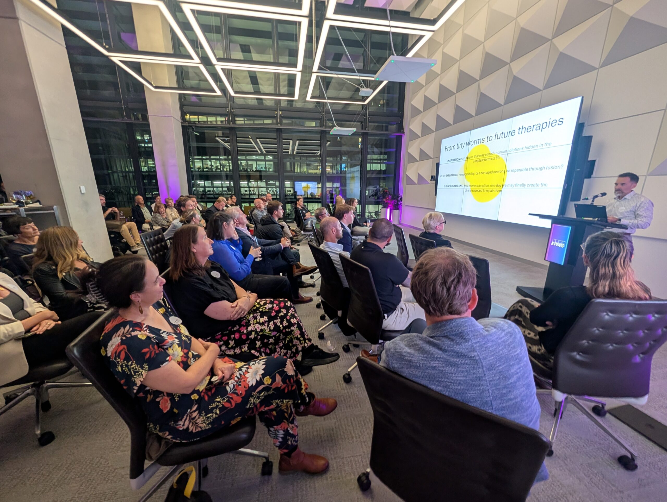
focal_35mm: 12
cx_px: 334
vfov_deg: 94.6
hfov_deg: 110.5
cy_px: 251
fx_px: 232
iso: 131
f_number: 1.7
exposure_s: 1/30
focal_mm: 2.02
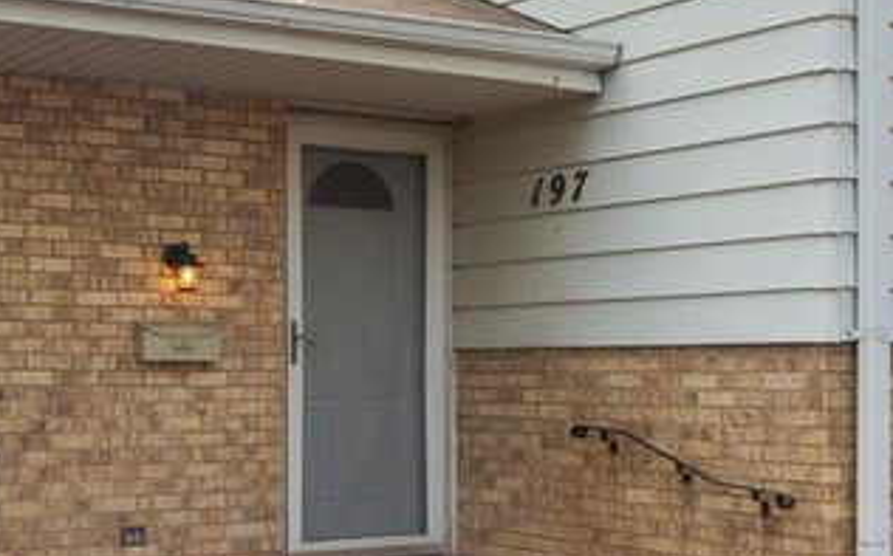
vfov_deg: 19.1
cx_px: 185
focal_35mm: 68
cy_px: 268
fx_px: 1654
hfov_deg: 29.6
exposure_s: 1/500
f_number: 8
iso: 320
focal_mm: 13
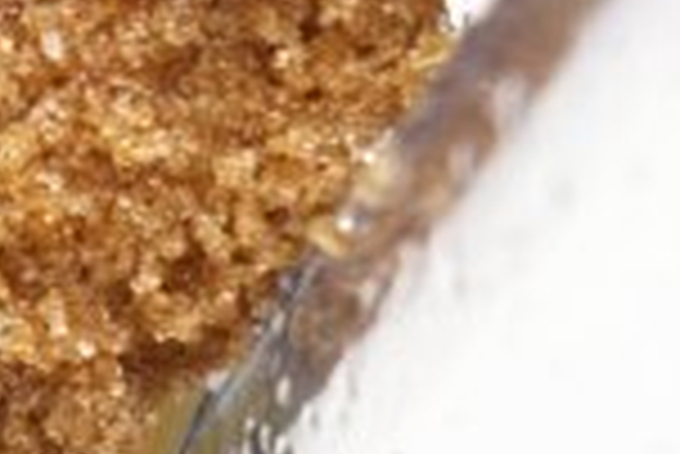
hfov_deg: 4.8
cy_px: 142
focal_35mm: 420
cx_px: -928
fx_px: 7941
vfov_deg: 3.3
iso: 1000
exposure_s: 1/640
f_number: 8
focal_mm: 53
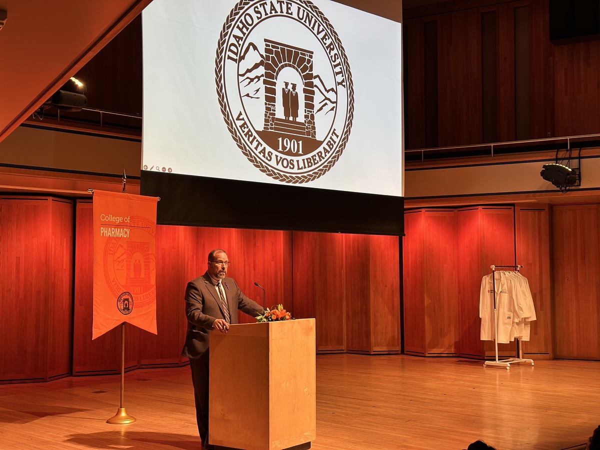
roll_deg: +0.3
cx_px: 300
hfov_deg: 39.7
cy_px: 225
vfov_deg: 30.3
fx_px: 832
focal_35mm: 48
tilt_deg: +3.5
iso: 80
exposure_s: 1/60
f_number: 1.78
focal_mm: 6.86
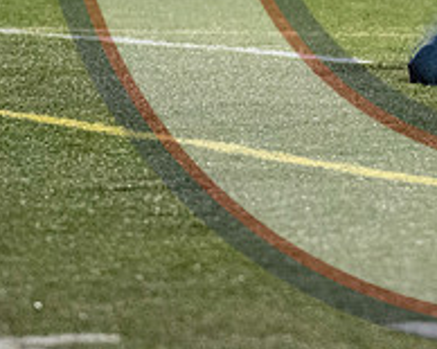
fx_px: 10910
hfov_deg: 2.3
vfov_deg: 1.8
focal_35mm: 844
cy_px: -78
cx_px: 536
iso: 28800
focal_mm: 200
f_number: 2.8
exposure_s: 1/3200
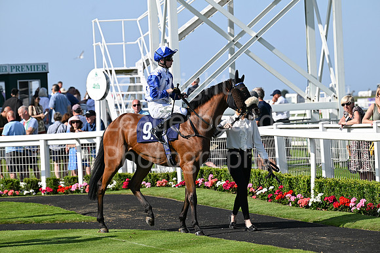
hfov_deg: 11.7
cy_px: 126
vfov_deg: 7.9
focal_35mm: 175
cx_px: 190
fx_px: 1848
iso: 400
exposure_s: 1/2500
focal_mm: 175
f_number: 5.6
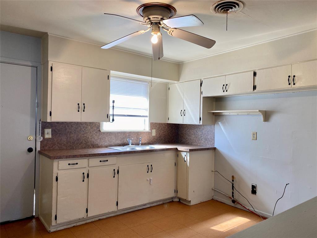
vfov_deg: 53.1
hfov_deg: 67.3
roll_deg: -1.5
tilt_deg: -1.2
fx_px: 238
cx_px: 158
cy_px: 119
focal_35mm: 26
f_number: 1.8
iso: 64
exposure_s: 1/120
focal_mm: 4.25
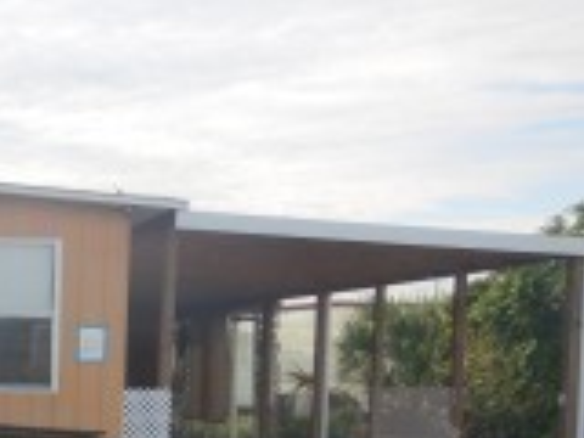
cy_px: 456
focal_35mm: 67
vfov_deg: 21.1
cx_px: -161
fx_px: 1130
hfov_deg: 25.3
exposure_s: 1/640
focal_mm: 4.3
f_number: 2.8
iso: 125
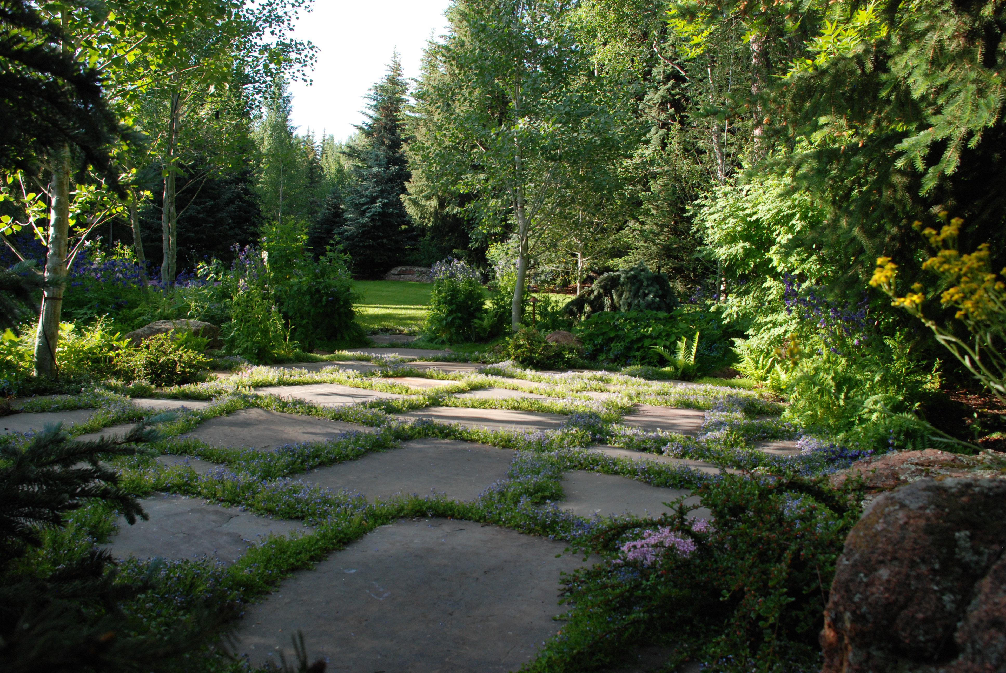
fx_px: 755
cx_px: 503
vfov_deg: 48.0
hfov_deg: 67.3
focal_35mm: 27
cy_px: 336
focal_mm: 18
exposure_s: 1/200
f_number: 7.1
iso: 400
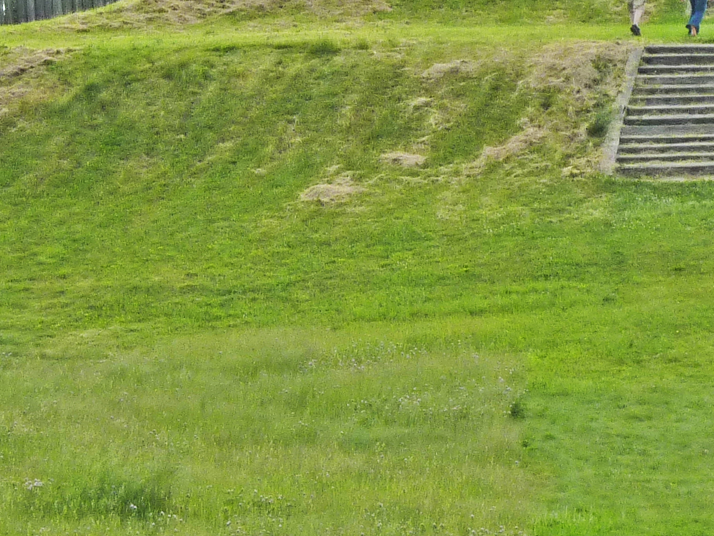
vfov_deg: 3.6
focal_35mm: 415
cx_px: 656
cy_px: 123
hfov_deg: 4.8
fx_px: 8561
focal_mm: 22.5
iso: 125
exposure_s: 1/400
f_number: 4.5
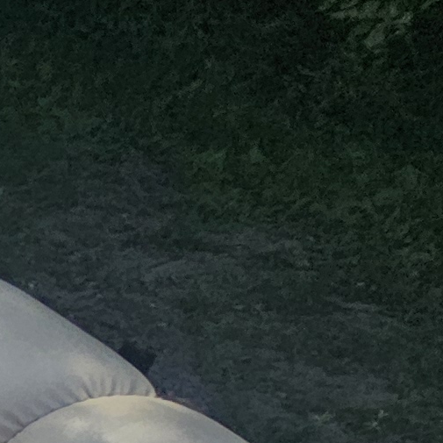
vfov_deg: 13.5
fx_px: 1318
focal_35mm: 91
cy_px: 1084
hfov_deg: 10.7
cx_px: -961
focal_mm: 2.2
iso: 50
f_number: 2.2
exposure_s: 1/1343
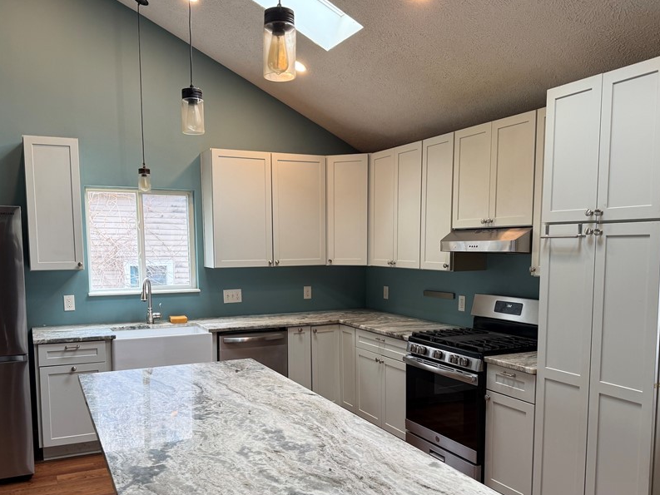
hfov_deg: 58.3
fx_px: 591
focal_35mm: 31
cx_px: 317
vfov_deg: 45.1
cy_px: 304
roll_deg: +0.4
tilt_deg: -6.6
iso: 100
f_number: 1.78
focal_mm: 6.76
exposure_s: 1/120
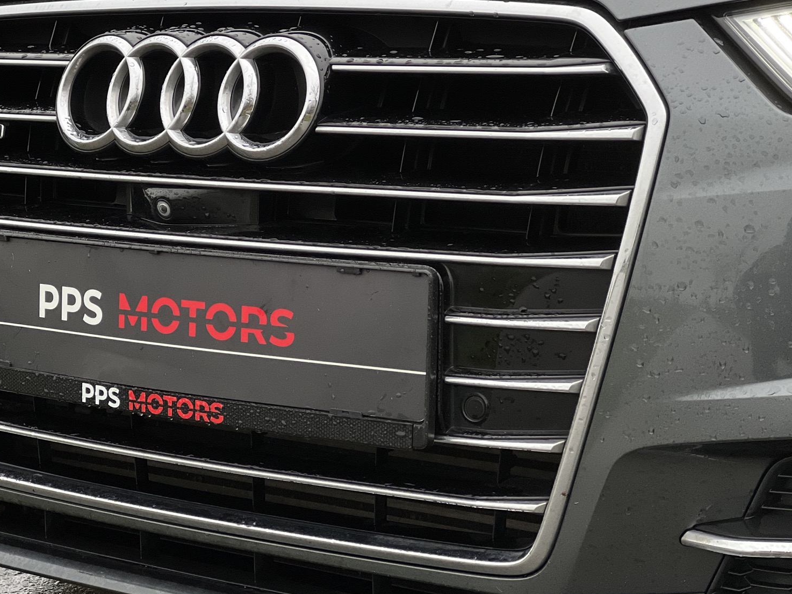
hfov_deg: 19.8
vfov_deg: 14.9
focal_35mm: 99
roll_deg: -0.6
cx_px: 288
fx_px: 2265
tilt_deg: -5.5
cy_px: 226
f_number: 2.8
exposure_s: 1/121
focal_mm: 9
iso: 125
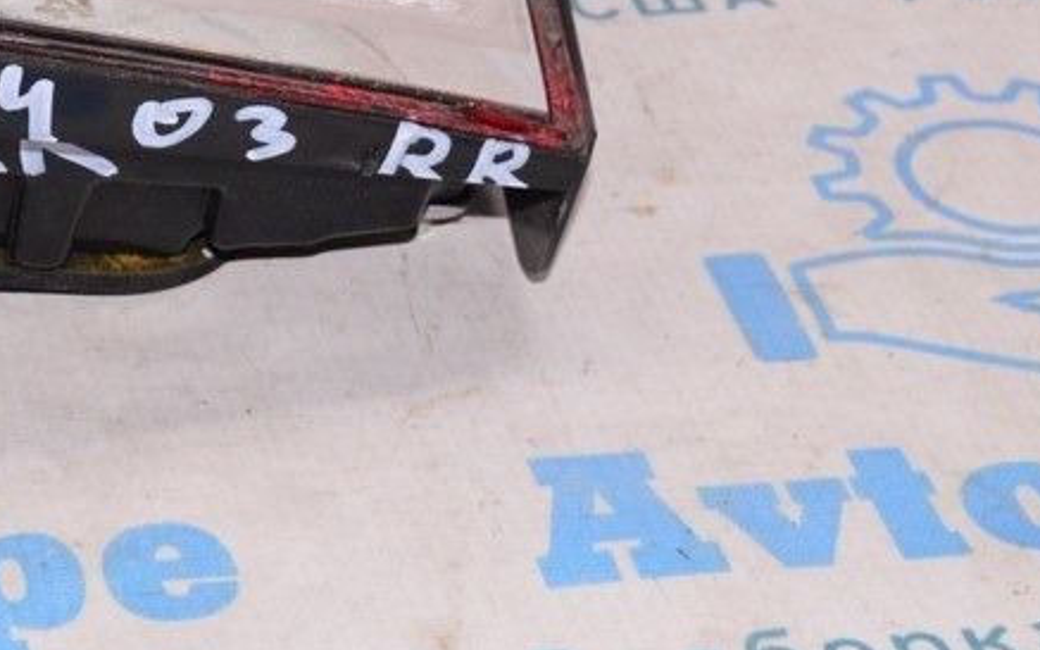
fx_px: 3656
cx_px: -86
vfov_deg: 10.1
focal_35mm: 129
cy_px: -18
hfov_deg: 15.8
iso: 1600
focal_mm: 36
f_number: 8
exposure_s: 1/200
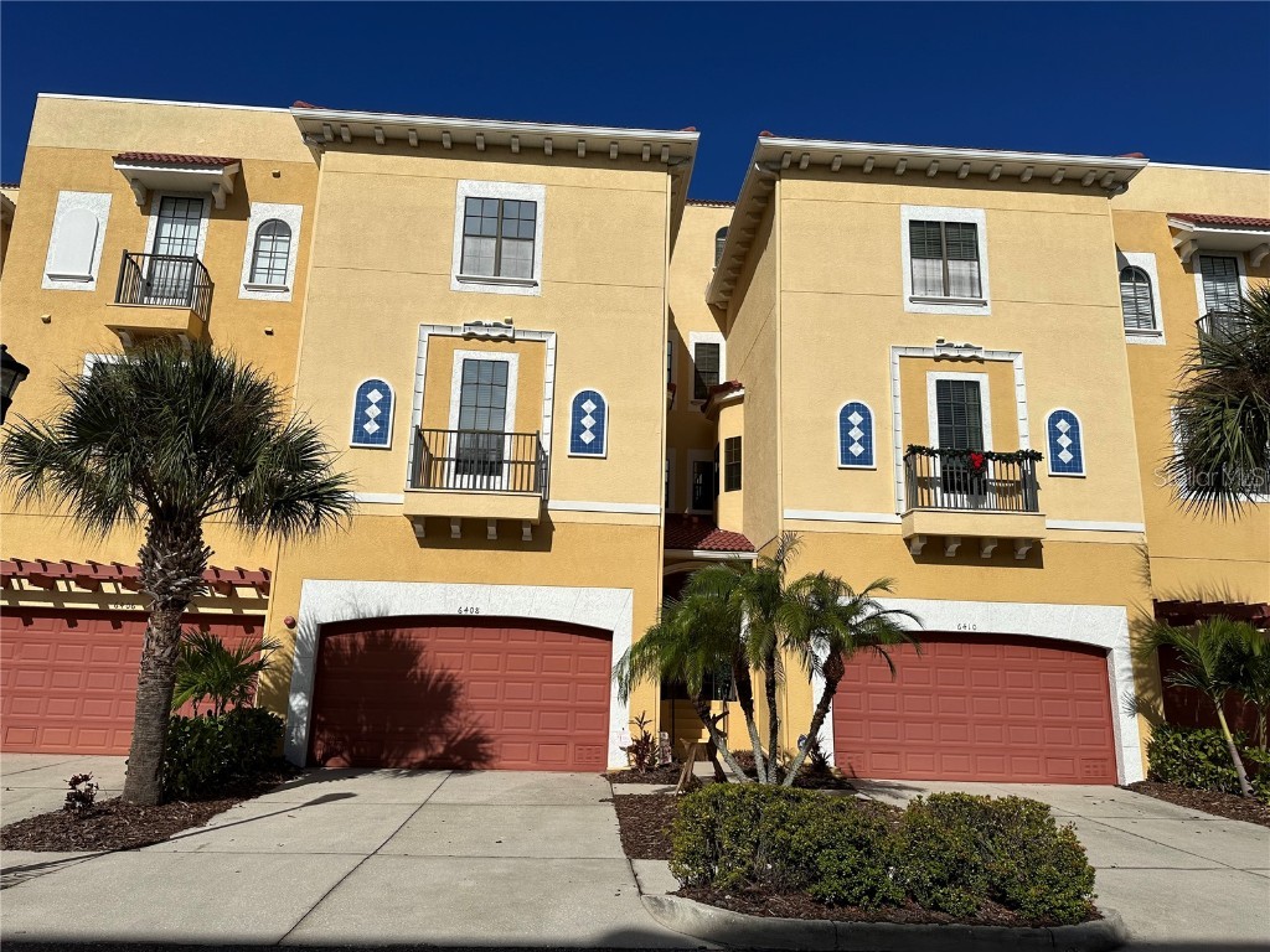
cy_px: 476
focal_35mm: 24
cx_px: 635
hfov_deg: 71.6
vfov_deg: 56.8
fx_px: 881
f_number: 1.78
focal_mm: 6.86
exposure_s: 1/13699
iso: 80
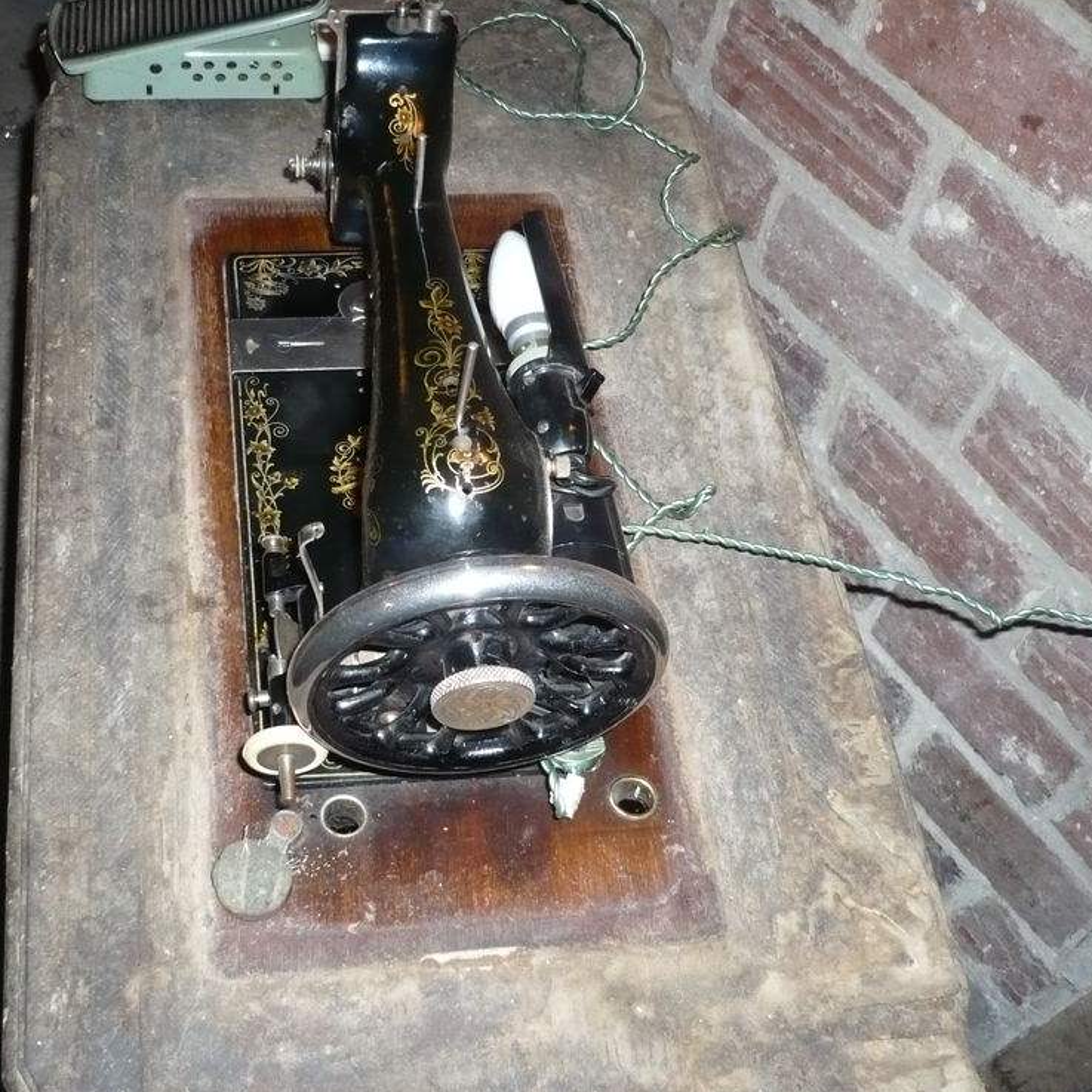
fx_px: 1499
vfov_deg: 40.0
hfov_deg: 39.8
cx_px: 421
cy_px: 550
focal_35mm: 42
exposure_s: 1/30
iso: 250
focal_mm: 5.8
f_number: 2.8
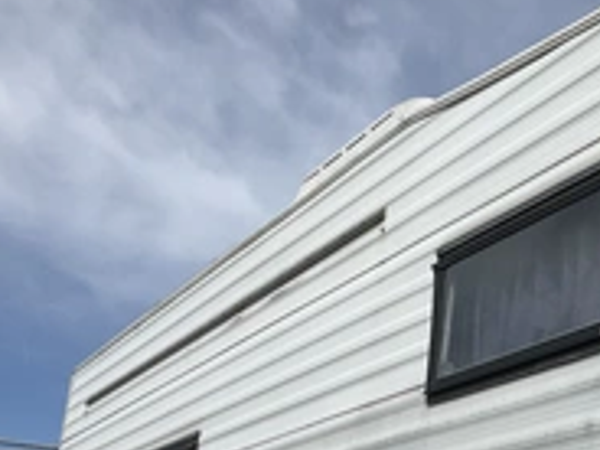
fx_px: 1092
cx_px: 518
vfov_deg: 22.8
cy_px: 385
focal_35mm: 63
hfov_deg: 29.7
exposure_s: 1/2959
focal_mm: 3
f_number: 1.8
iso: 25
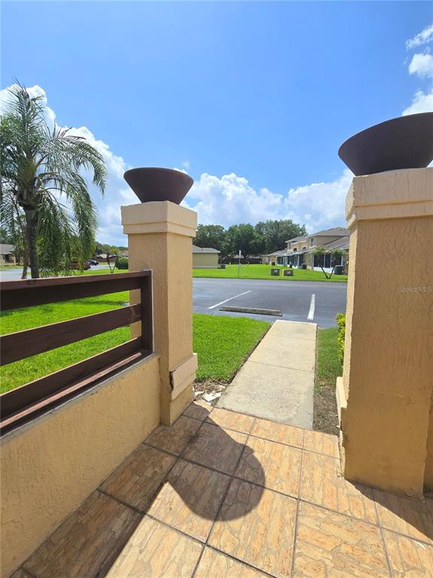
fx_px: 217
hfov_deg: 89.9
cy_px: 289
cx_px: 216
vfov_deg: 106.2
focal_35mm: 13
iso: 50
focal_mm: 2.2
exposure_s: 1/3345
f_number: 2.2
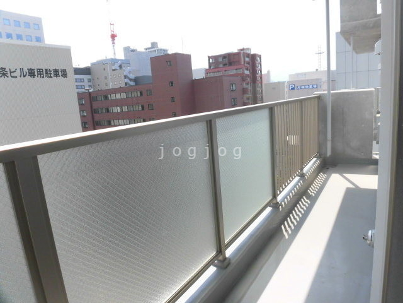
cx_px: 202
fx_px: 279
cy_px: 152
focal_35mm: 24
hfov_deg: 71.6
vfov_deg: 56.8
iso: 100
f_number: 3.1
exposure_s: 1/800
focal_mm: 4.3
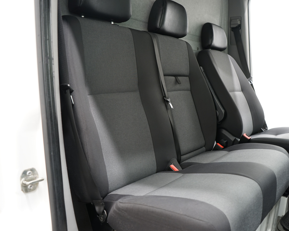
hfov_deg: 55.2
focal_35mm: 32
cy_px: 116
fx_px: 274
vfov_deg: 45.8
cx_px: 175
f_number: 4.5
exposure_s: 1/3
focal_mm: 28
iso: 400
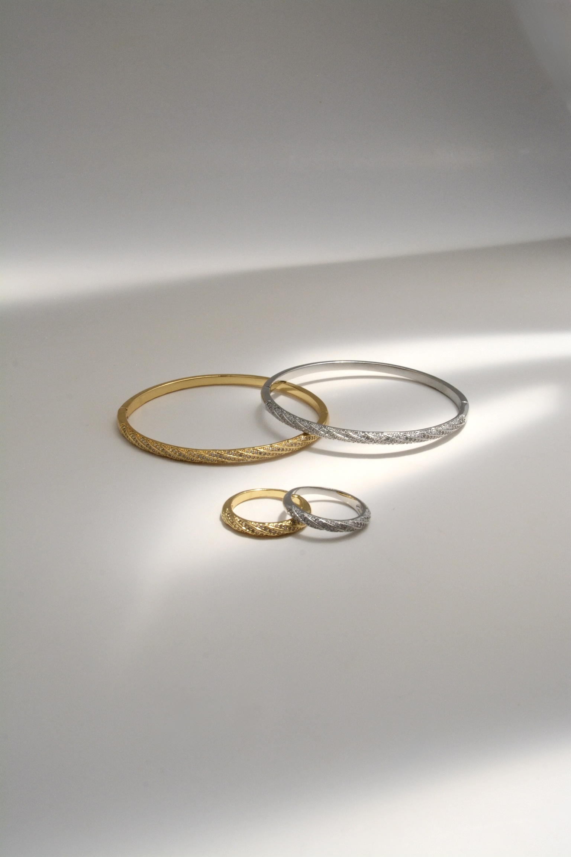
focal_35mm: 48
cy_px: 428
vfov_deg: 41.1
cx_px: 286
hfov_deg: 28.1
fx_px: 1142
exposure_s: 1/1250
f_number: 18
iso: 1000
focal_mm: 32
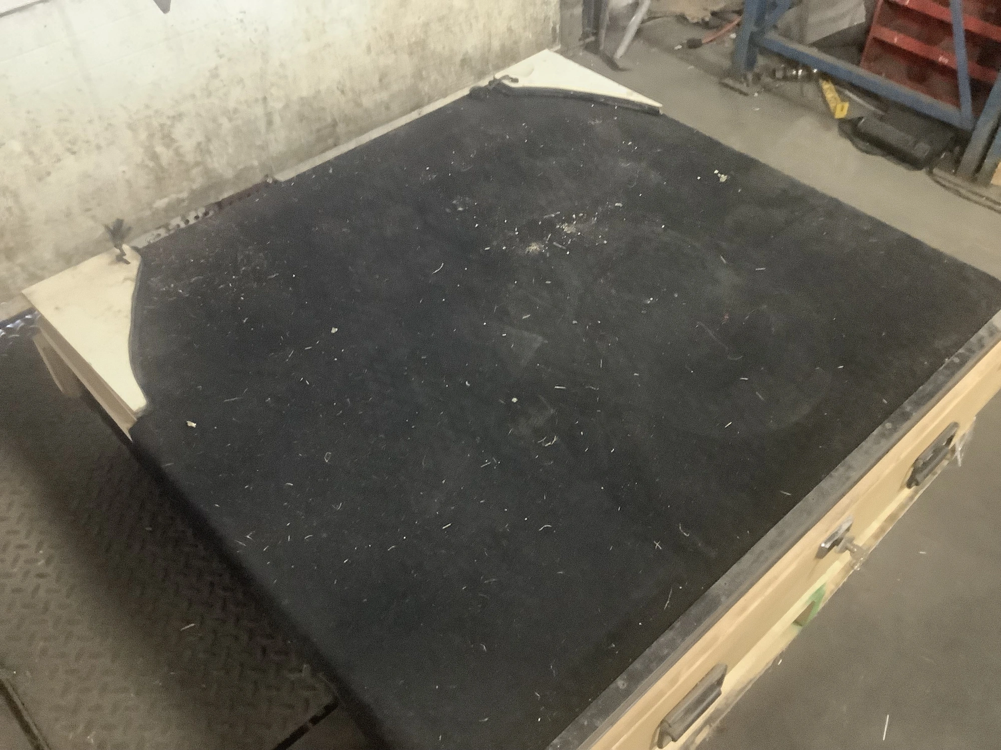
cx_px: 500
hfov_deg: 58.4
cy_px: 375
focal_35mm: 31
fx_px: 896
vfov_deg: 45.4
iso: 640
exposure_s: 1/20
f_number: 2.4
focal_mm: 3.3
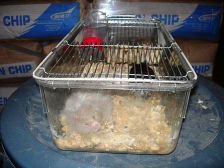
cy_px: 84
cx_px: 112
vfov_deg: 37.7
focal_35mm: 38
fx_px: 246
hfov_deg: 49.0
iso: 50
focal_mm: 7.8
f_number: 2.8
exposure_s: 1/60.1
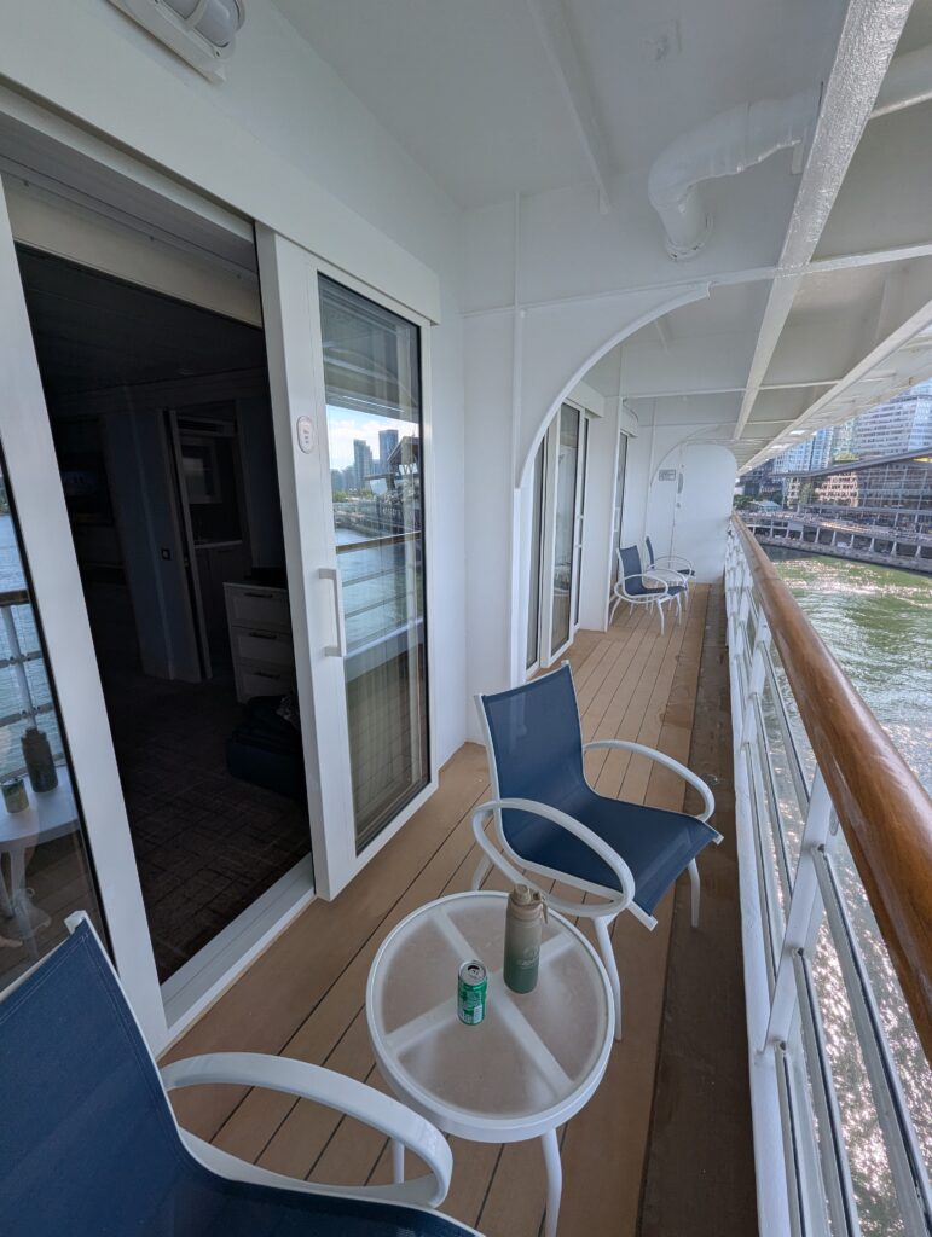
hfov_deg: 90.1
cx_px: 466
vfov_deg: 106.1
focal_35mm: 13
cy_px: 618
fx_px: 466
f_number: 2.2
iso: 47
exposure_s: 1/468
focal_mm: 1.95
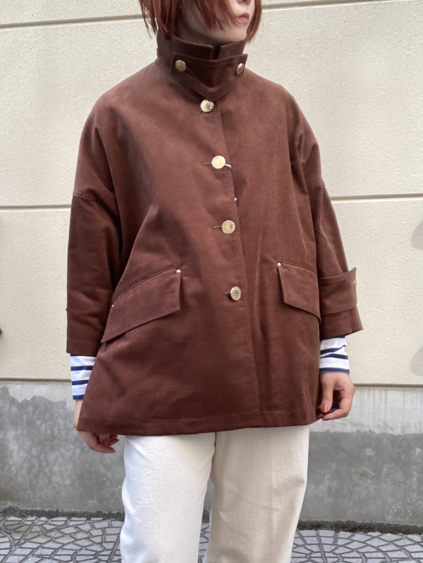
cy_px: 282
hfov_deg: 44.2
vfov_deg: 56.8
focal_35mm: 32
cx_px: 212
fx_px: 521
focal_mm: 2.87
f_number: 2.2
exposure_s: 1/121
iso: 50
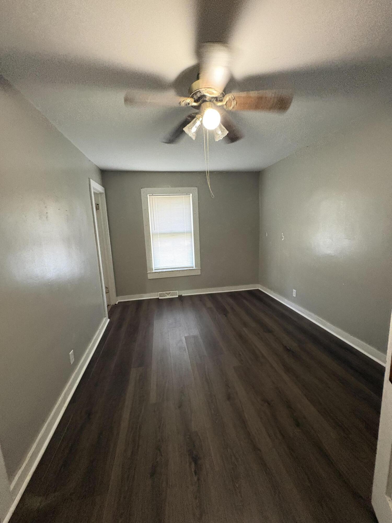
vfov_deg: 102.1
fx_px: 211
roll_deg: +1.7
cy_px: 262
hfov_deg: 85.7
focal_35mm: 14
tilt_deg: -9.4
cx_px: 196
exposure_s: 1/60
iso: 800
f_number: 2.2
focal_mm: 2.22
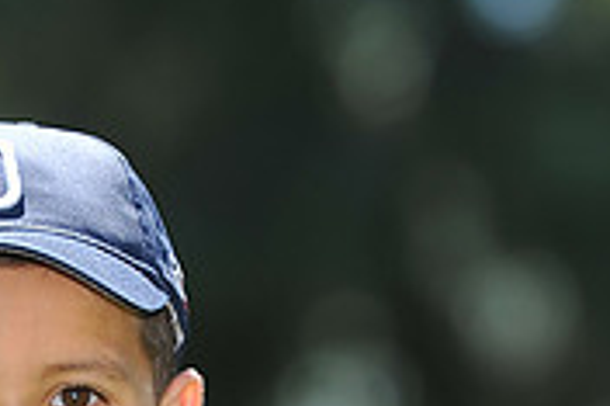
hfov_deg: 3.1
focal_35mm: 660
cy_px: 534
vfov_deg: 2.1
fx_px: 11173
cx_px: -7
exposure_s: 1/800
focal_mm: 200
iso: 200
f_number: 4.5
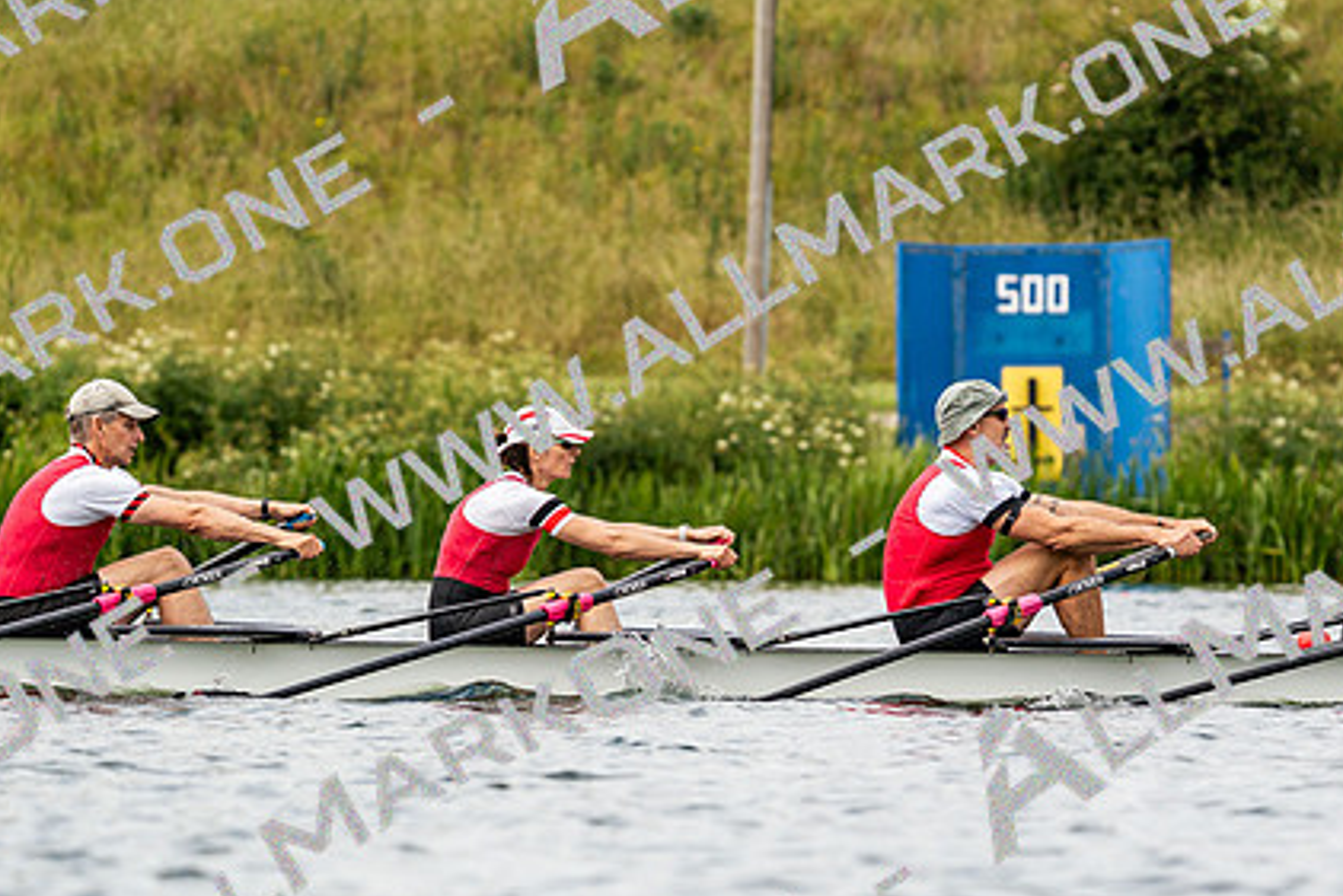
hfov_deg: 5.0
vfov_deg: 3.3
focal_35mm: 413
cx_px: 705
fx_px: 15412
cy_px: 560
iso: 320
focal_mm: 300
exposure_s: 1/2000
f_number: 6.3
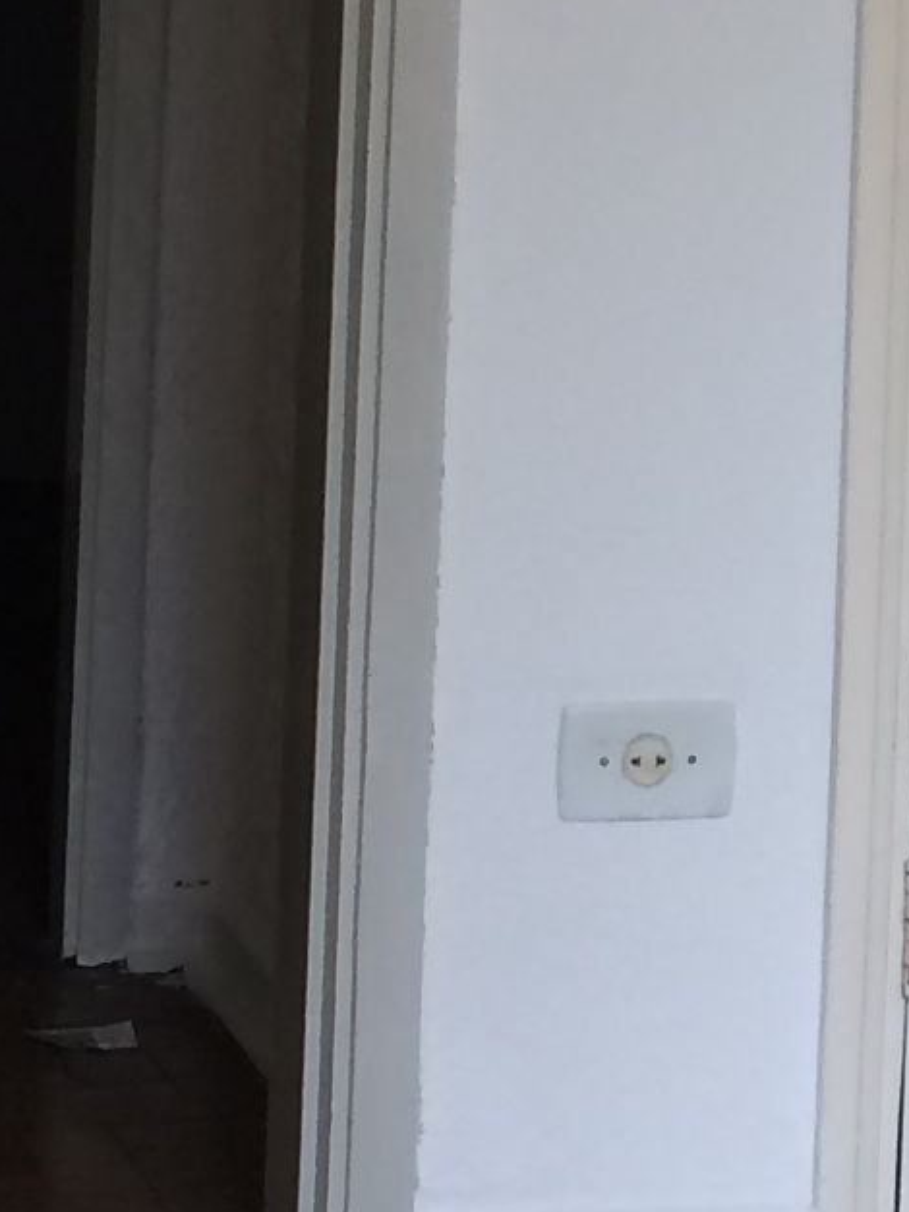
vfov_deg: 12.9
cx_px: 1151
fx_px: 5289
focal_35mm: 151
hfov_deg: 9.7
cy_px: -50
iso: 64
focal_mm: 4.15
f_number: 2.2
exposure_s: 1/30
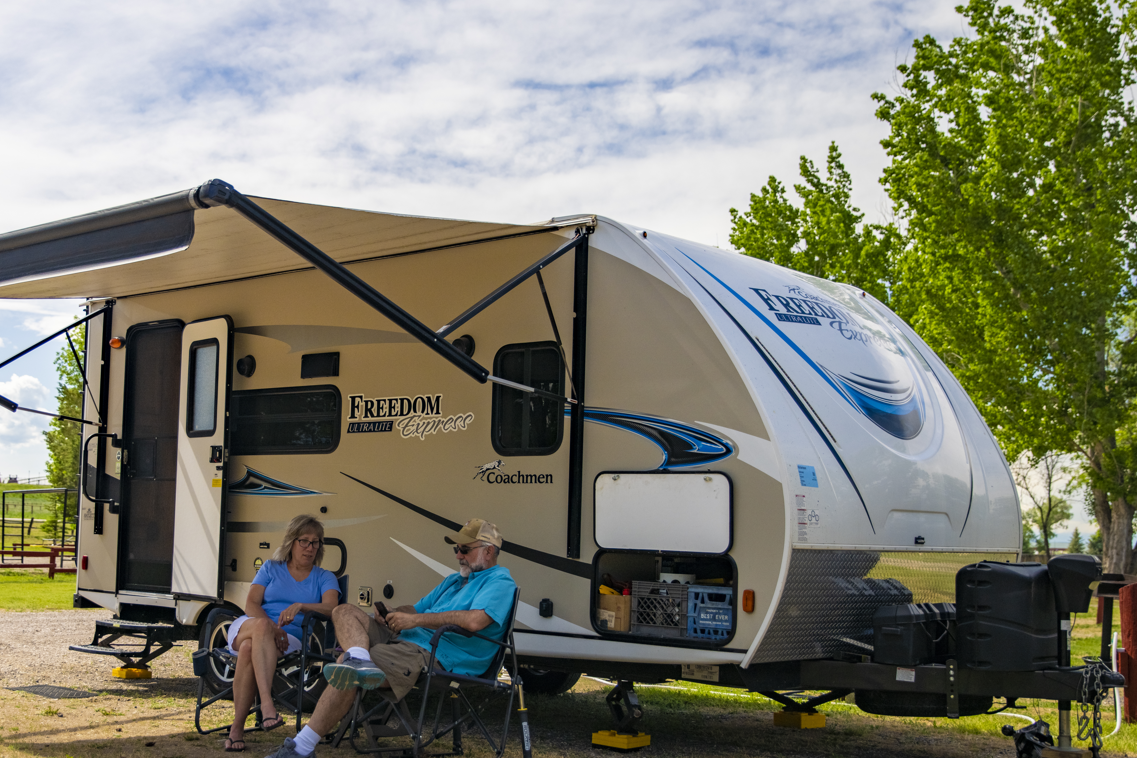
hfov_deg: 42.3
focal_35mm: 46
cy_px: 493
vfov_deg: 29.1
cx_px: 394
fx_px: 1453
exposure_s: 1/2500
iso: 500
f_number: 2.8
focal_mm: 30
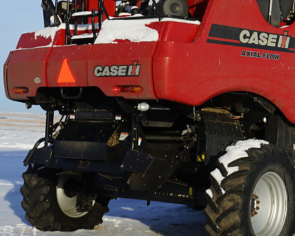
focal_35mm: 98
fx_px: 855
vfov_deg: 15.0
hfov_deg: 19.4
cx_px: 224
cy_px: -68
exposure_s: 1/200
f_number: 11
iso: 100
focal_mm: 29
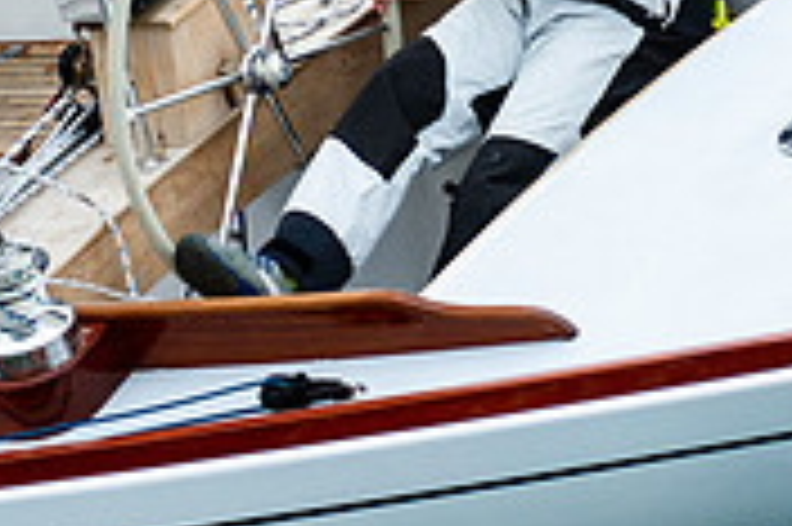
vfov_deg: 1.9
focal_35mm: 727
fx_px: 15979
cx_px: 346
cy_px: -279
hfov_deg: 2.8
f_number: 5
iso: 500
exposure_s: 1/1000
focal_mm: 220
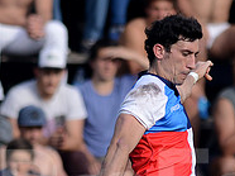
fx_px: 8550
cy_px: 187
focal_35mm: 1261
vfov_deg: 1.2
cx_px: 104
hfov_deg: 1.6
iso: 400
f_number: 4
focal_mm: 420
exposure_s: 1/2000
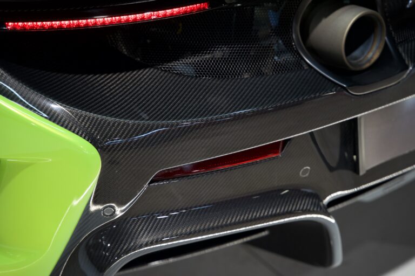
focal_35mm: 70
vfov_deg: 19.5
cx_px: 208
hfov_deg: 28.8
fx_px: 807
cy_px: 138
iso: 1250
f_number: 2.8
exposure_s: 1/100
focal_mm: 70
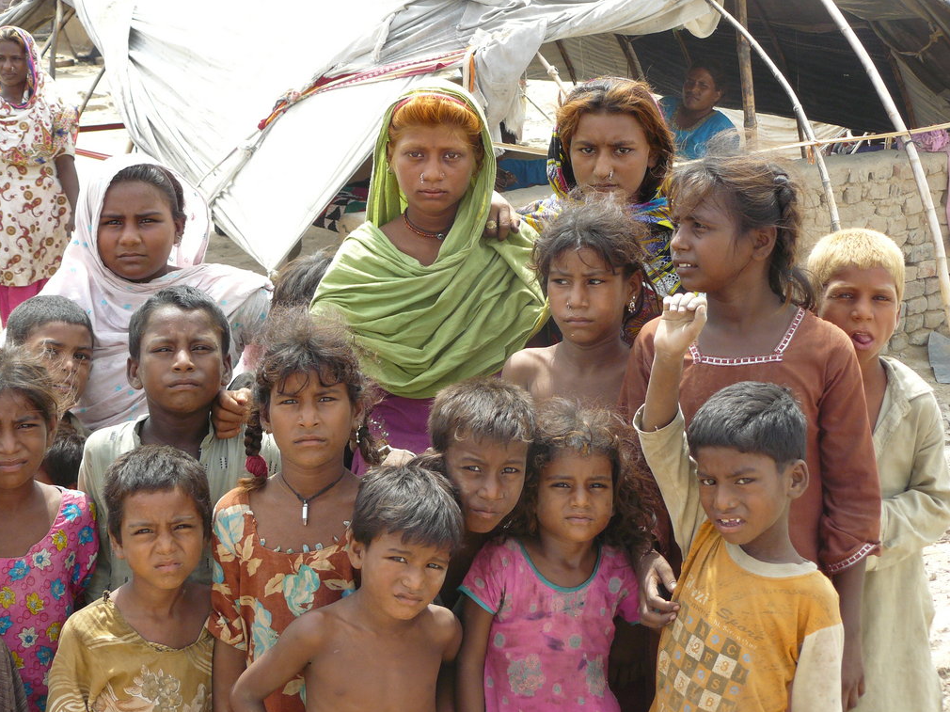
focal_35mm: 73
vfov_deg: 20.2
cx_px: 469
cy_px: 353
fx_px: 2003
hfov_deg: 26.7
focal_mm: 12
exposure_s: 1/250
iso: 100
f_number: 4
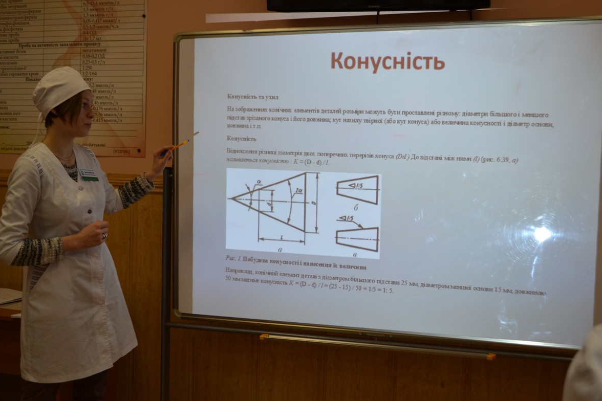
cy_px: 200
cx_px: 302
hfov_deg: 40.3
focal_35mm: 49
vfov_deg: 27.5
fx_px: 819
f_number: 5.6
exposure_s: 1/125
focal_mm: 32
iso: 400
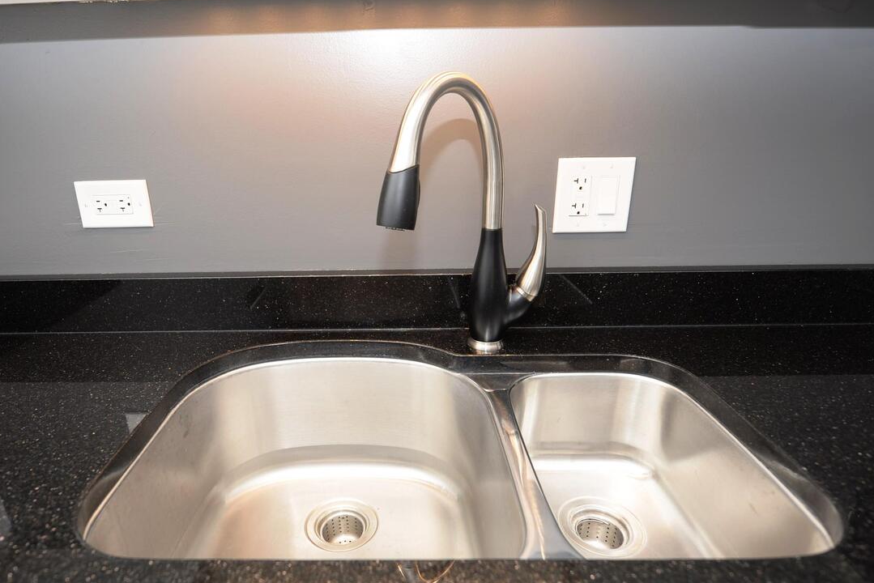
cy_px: 308
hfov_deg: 80.8
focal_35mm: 21
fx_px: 510
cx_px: 383
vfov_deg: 59.5
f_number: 2.8
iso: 100
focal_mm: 14
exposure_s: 1/50
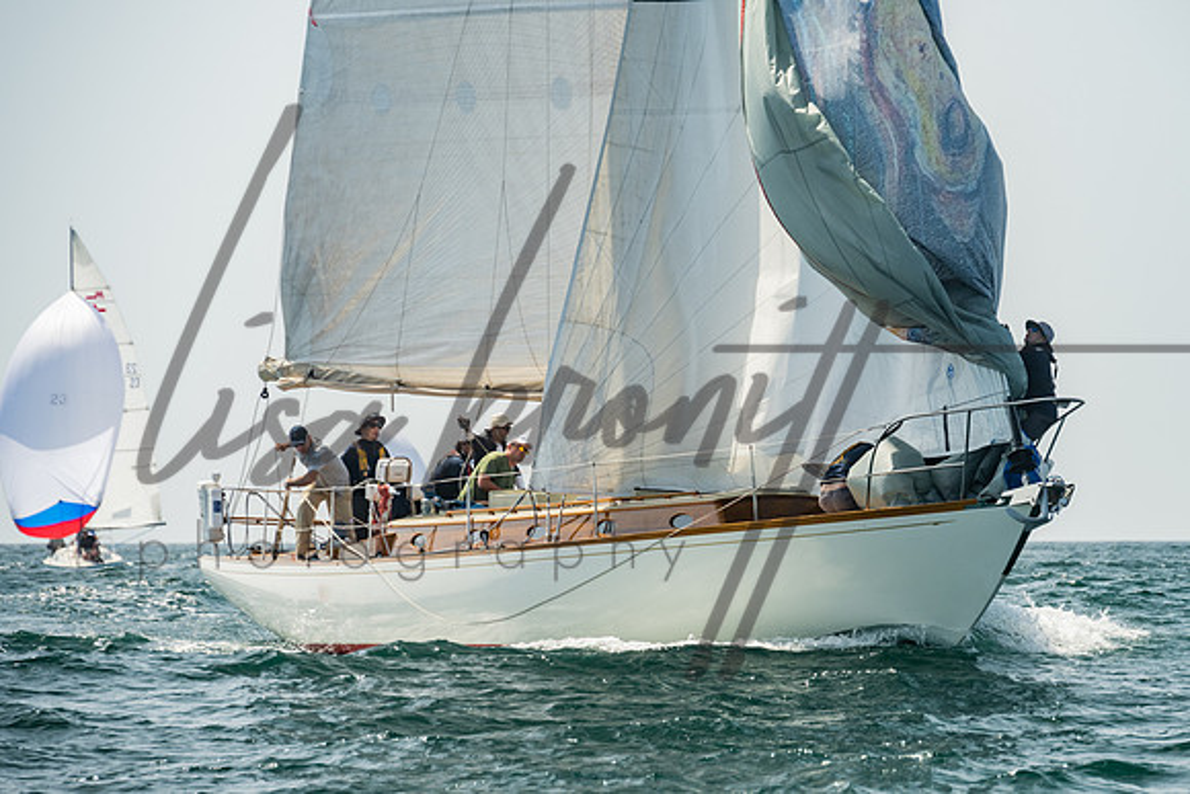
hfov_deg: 10.1
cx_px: 723
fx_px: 6711
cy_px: 432
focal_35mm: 203
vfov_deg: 6.8
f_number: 6.3
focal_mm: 165
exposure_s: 1/500
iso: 320
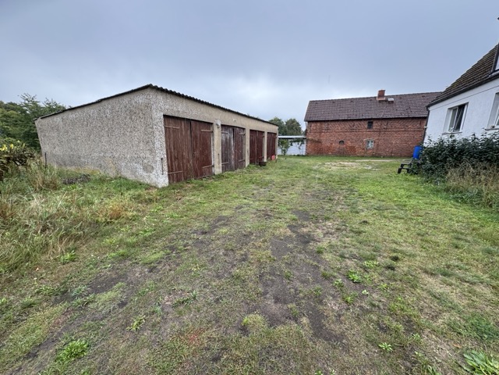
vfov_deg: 85.7
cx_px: 250
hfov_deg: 102.1
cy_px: 188
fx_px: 202
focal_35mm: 14
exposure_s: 1/184
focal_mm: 2.22
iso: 40
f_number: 2.2
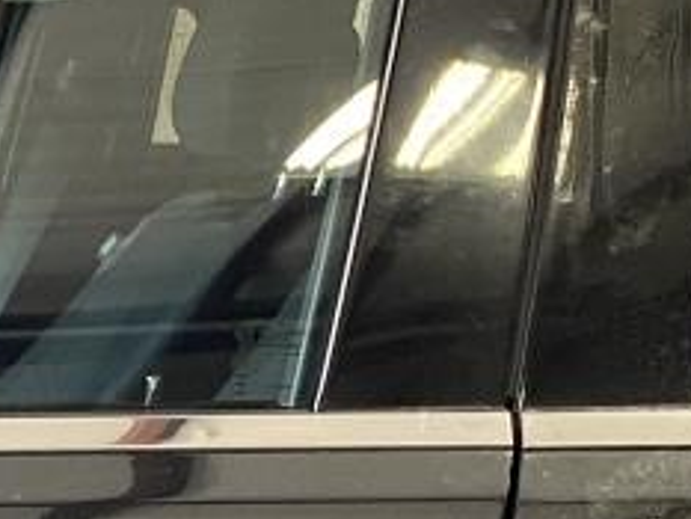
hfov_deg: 13.0
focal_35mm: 143
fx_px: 2856
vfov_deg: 10.0
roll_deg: -3.9
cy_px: 792
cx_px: -359
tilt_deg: -16.8
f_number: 1.8
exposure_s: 1/60
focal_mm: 4.25
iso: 125
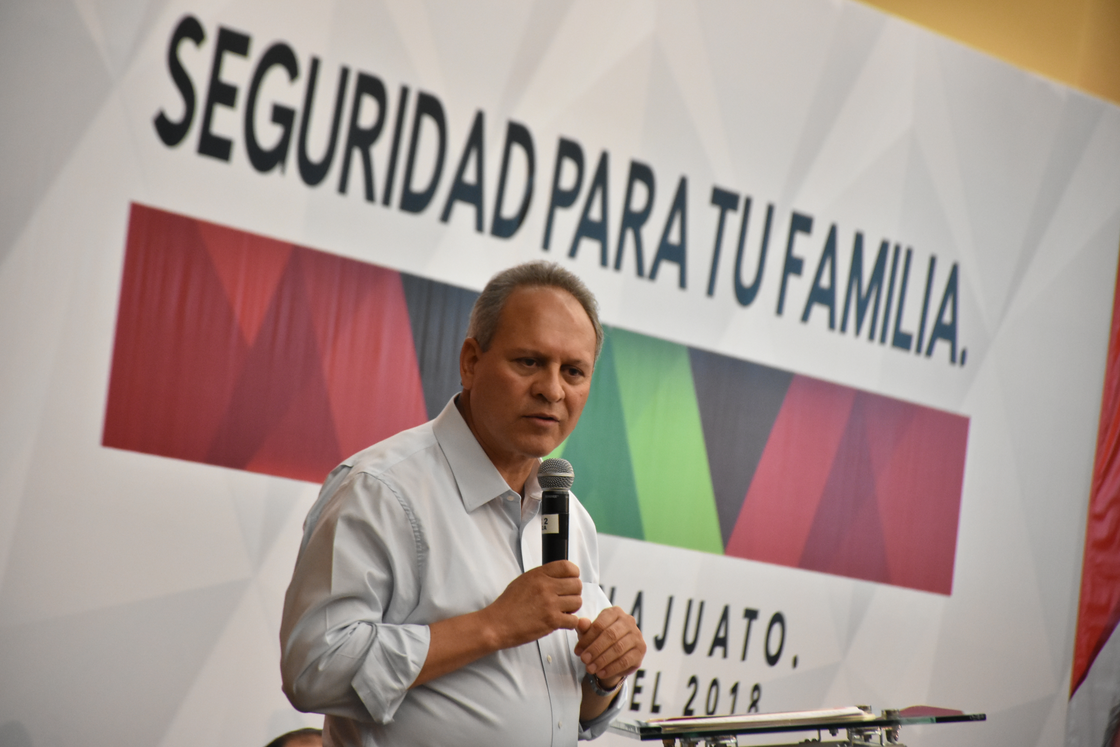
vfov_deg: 6.5
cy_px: 374
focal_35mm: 210
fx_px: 6535
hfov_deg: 9.8
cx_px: 560
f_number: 5.6
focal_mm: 140
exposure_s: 1/60
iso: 2500
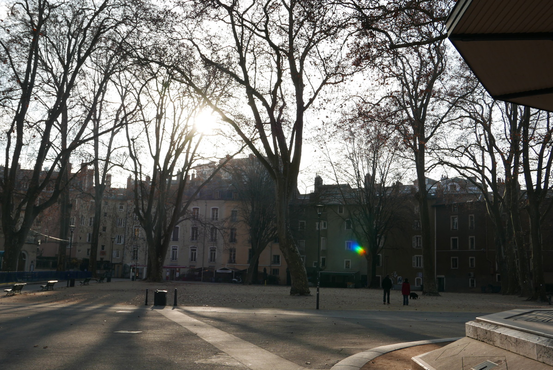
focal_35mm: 37
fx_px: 569
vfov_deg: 36.0
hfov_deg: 51.9
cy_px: 185
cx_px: 276
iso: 200
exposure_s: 1/400
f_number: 5.6
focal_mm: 16.5
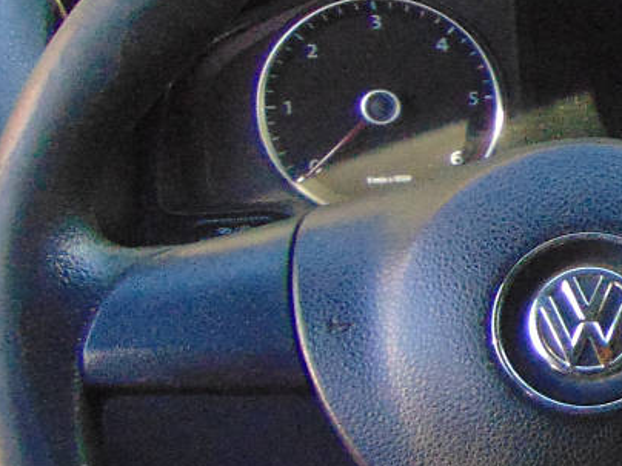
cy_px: 178
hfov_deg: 15.9
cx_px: 1216
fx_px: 1779
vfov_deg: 14.9
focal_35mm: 99
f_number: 3
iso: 100
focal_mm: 4.5
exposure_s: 1/30
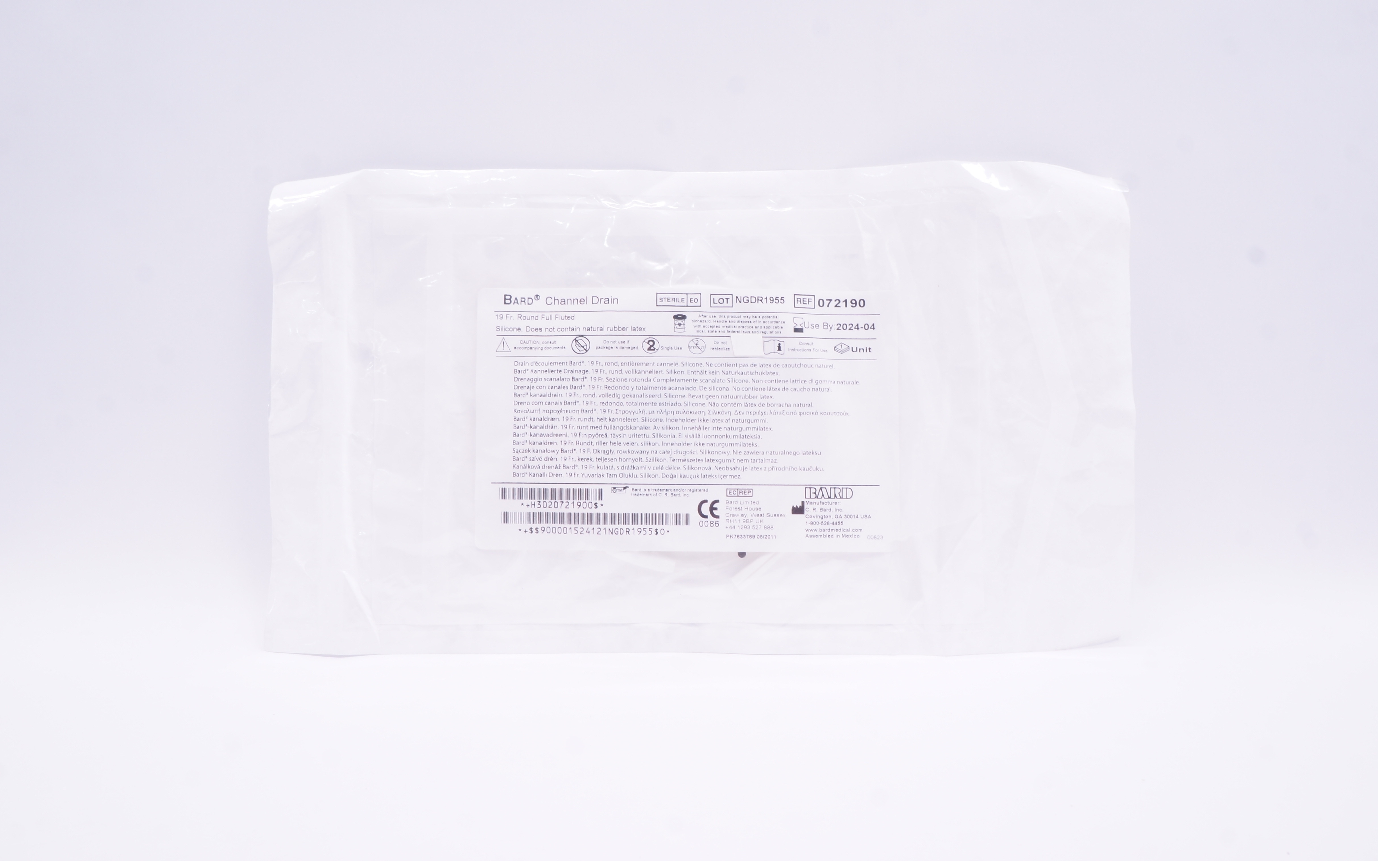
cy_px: 405
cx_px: 694
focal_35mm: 33
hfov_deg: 58.9
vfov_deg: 38.8
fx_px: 1221
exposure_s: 1/15
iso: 400
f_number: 13
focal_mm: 21
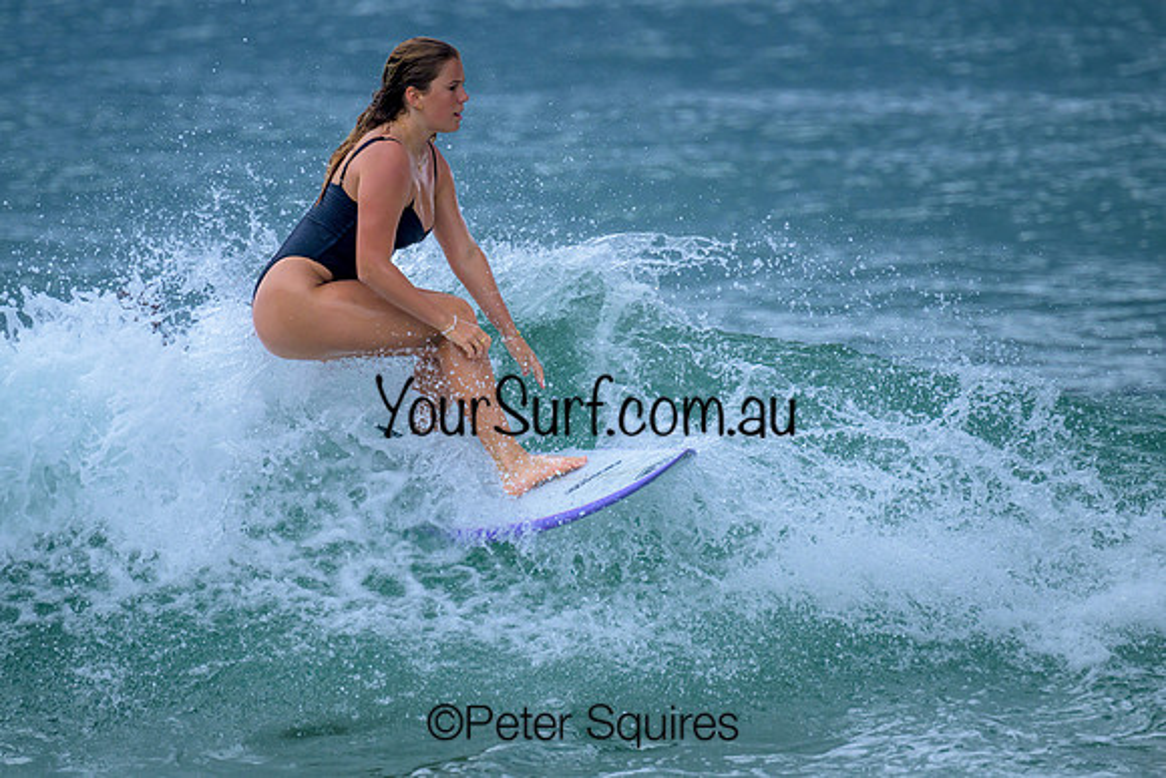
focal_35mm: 640
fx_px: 20730
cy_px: 357
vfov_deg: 2.2
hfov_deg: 3.2
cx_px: 500
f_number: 8
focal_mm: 560
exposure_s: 1/2000
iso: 1000
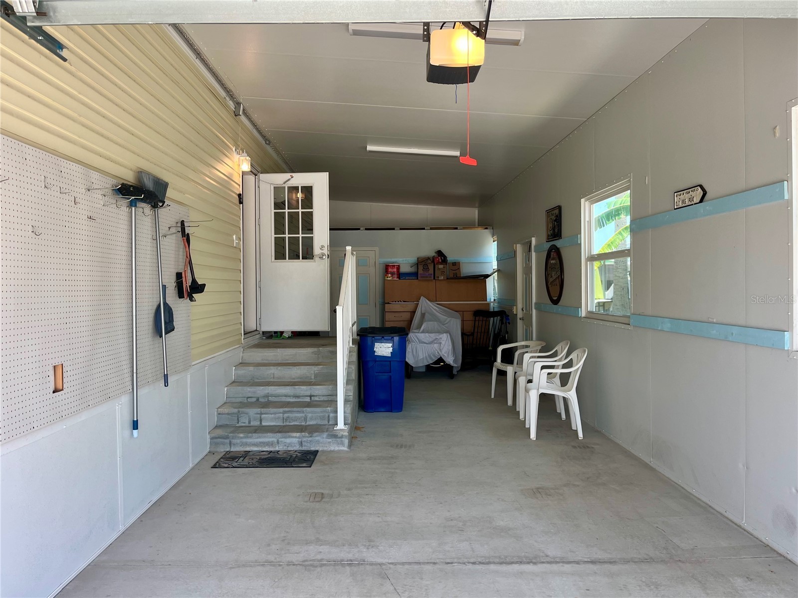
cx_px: 399
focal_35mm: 26
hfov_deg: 67.3
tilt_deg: -0.7
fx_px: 599
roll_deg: +0.0
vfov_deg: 53.1
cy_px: 299
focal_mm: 5.1
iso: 40
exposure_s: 1/203
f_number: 1.6
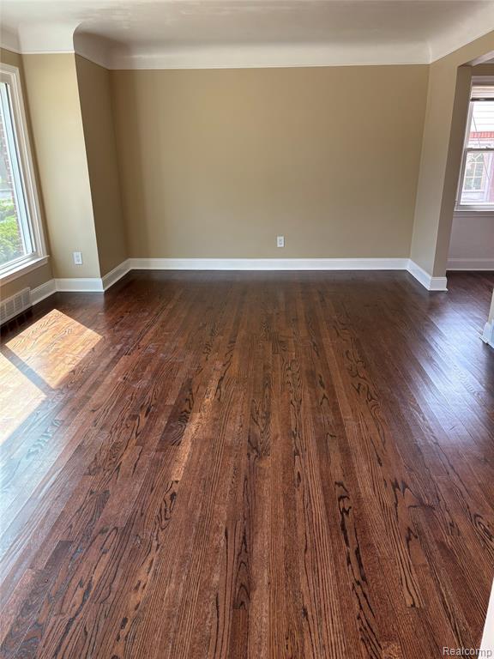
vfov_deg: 67.3
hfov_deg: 53.1
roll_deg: -1.0
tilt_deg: -20.9
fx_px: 495
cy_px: 330
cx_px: 247
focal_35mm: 26
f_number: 1.6
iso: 64
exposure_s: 1/121
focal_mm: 5.96
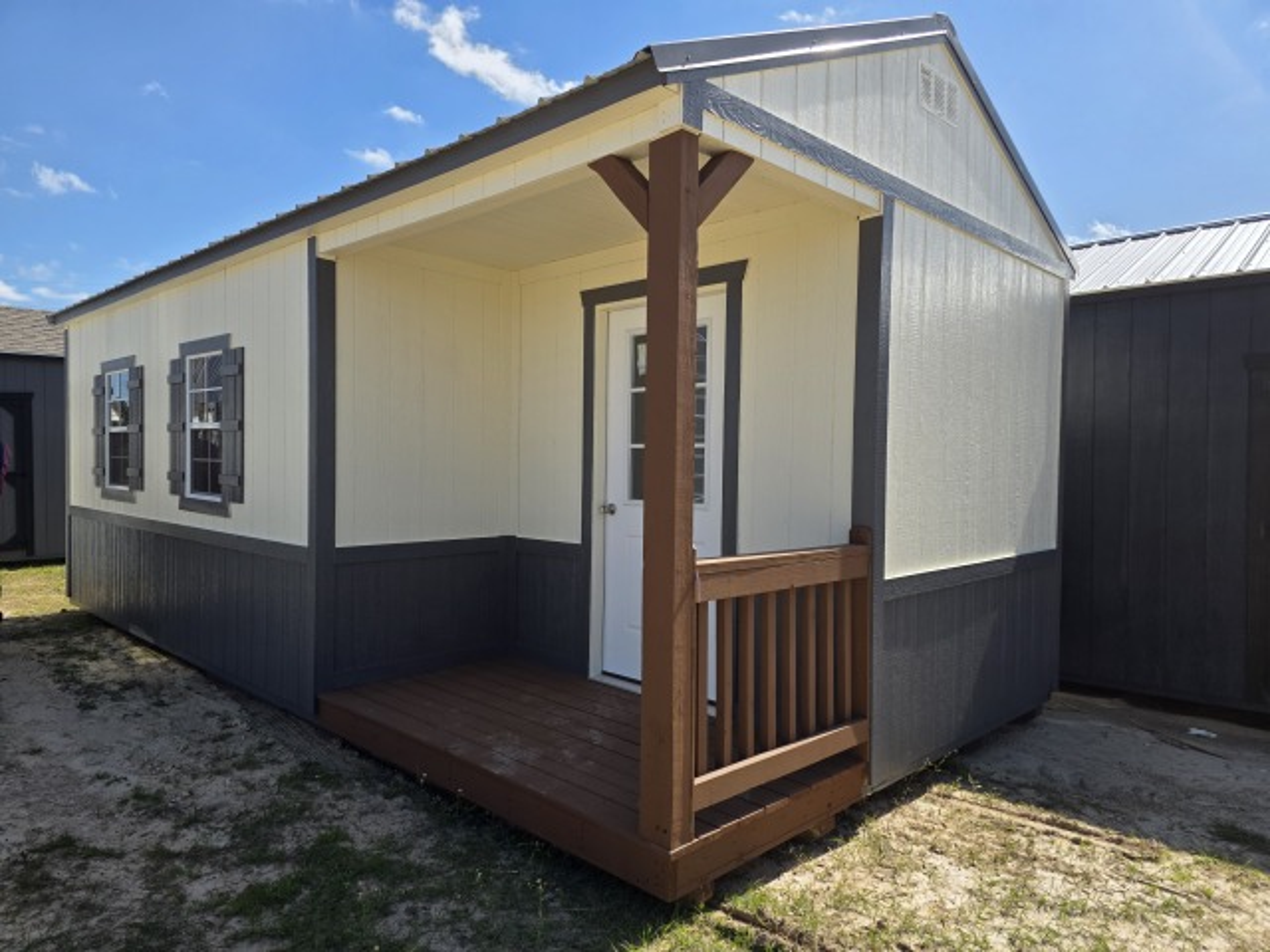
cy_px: 476
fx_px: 844
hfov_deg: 73.9
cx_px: 635
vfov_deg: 58.9
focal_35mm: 23
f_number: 1.7
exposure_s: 1/4237
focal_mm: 6.3
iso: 80
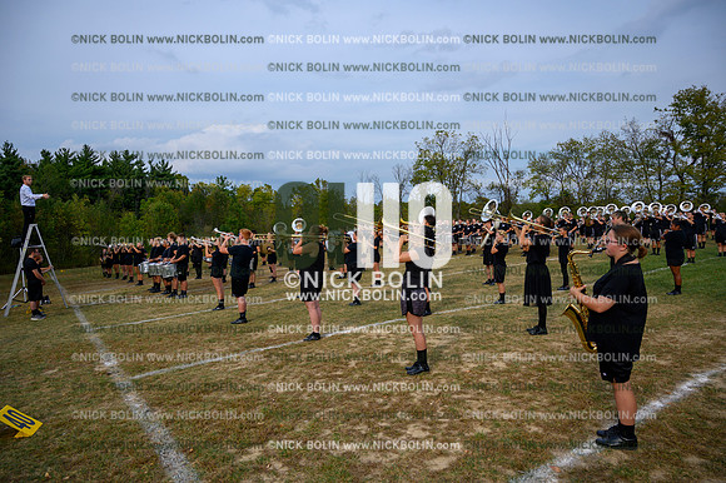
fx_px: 484
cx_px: 363
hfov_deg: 73.8
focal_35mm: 24
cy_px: 242
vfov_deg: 53.1
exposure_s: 1/1600
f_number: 4.5
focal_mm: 24
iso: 200
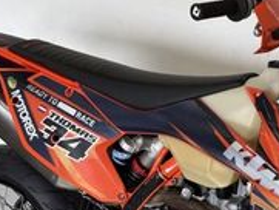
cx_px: 250
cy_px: 147
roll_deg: +1.4
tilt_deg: -23.9
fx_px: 742
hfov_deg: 20.9
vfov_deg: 16.0
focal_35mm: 92
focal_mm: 5.96
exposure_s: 1/100
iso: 64
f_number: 1.6
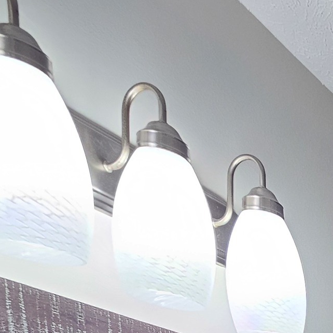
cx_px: 644
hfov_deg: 19.6
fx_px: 599
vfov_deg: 21.5
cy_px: 584
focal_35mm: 55
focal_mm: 2.2
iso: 125
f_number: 2.2
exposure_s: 1/60
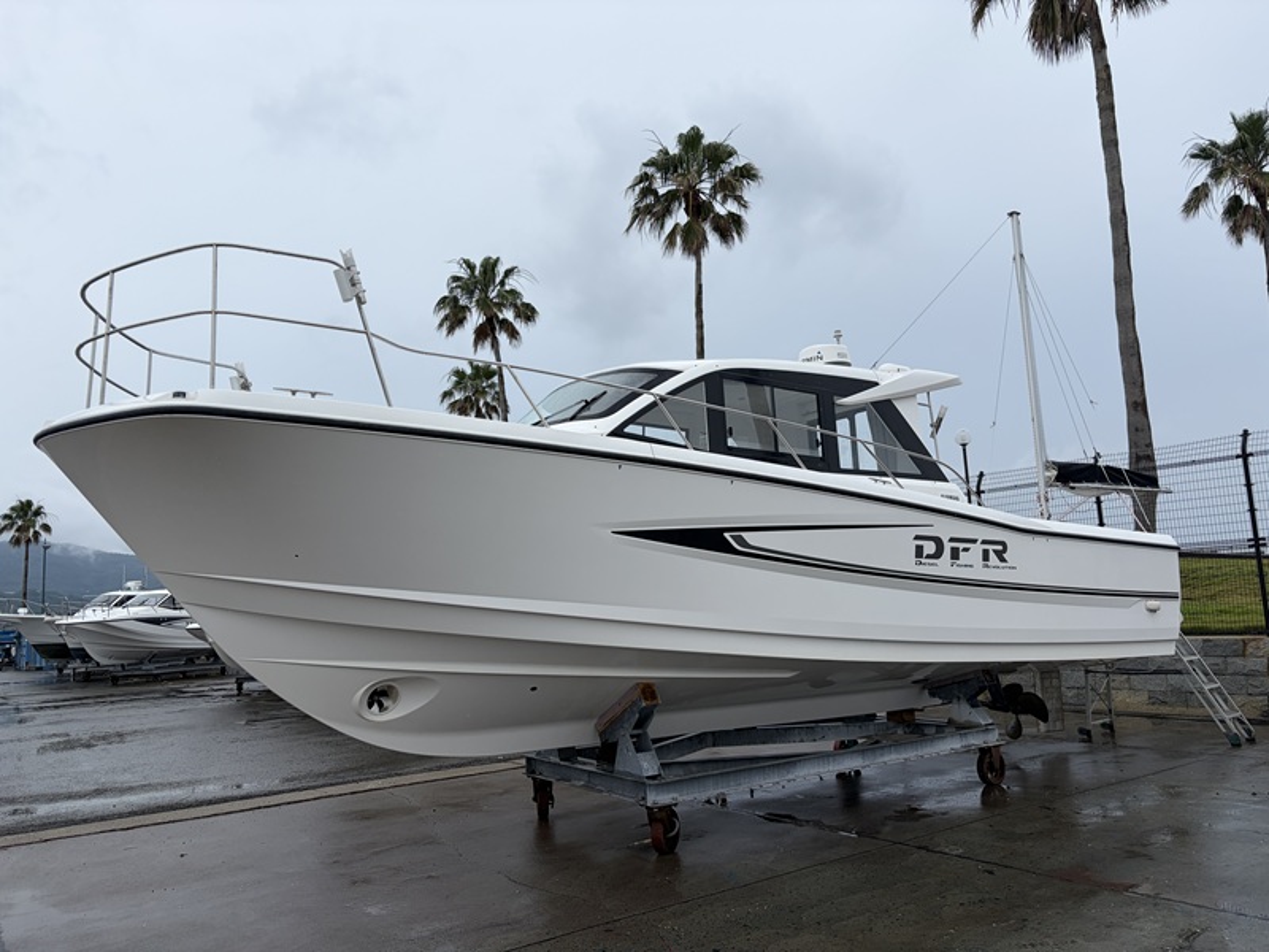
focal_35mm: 26
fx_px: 953
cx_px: 634
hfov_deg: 67.3
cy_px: 476
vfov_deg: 53.1
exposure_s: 1/4065
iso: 50
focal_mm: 5.96
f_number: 1.6
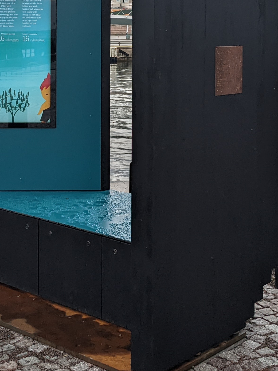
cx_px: 99
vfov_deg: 27.4
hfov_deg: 21.2
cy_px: 53
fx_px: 739
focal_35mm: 69
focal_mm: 4.38
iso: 78
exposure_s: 1/4695
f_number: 1.73
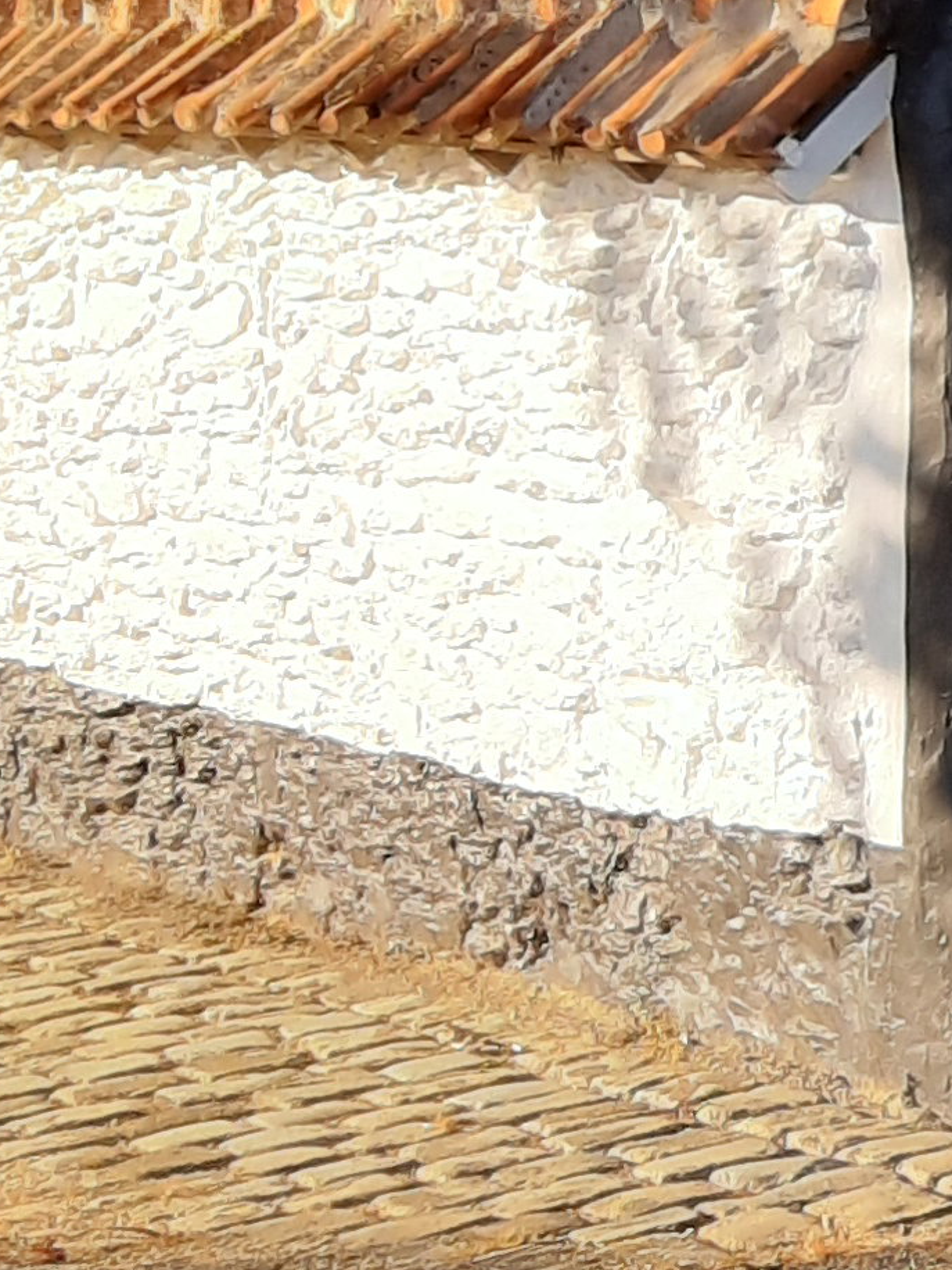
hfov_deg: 7.9
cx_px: 2643
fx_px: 6124
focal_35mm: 167
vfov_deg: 11.6
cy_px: -153
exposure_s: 1/244
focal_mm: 3.93
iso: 40
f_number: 1.7
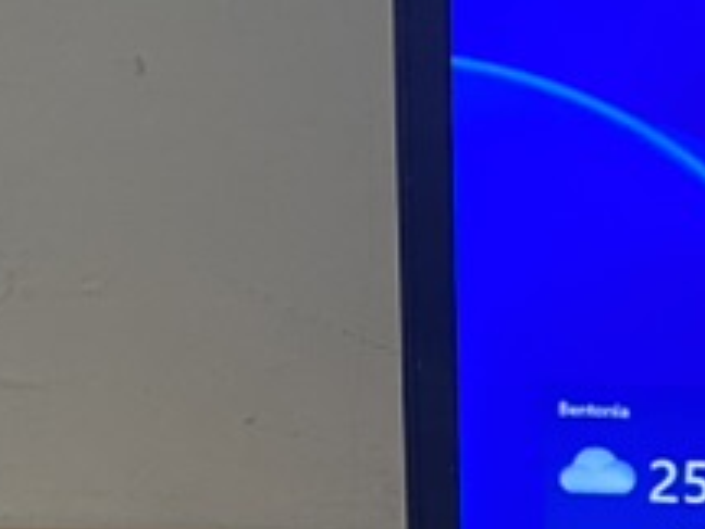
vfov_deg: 11.9
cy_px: 542
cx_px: 1309
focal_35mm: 123
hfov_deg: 14.0
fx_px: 2505
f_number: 1.8
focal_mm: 4.25
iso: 320
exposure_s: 1/33
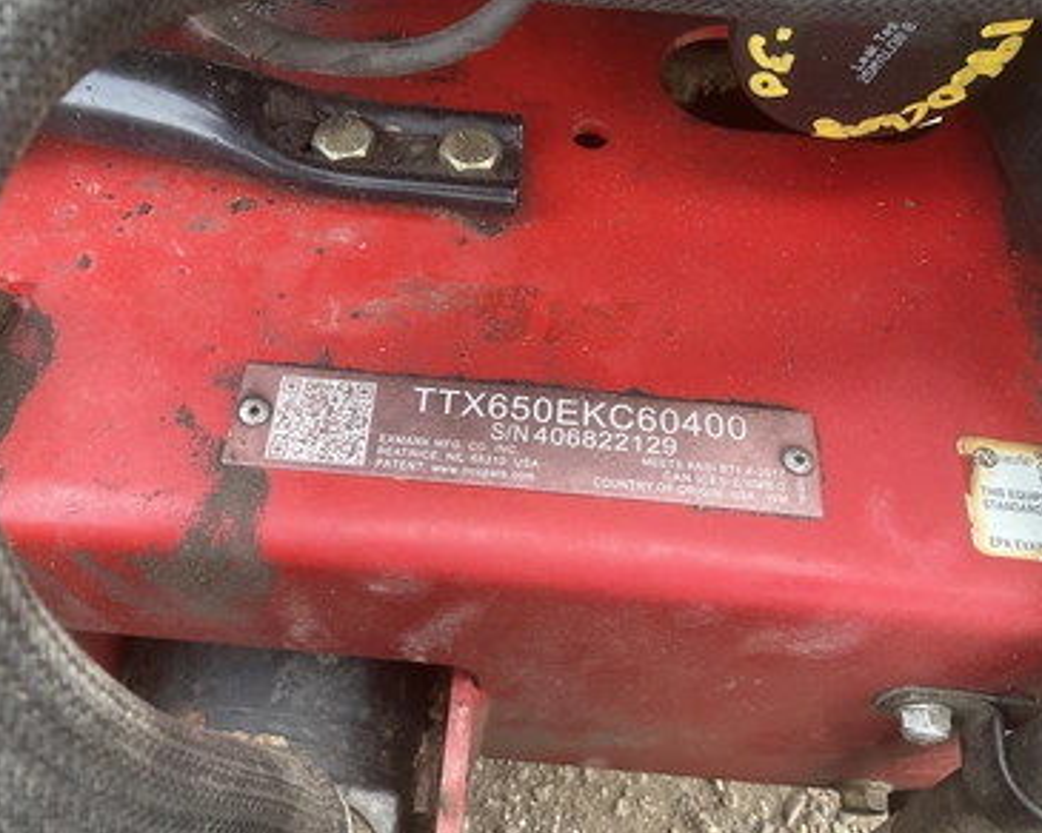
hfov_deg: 57.2
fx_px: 956
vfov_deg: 47.1
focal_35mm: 31
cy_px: 419
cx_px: 500
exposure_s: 1/139
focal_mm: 3
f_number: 1.8
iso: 32
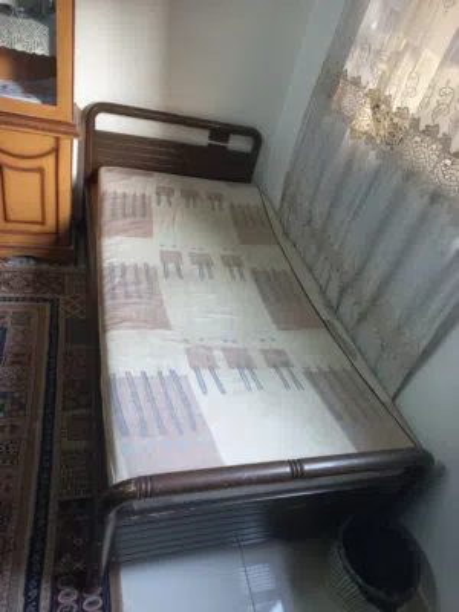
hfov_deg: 54.9
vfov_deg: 69.4
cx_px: 230
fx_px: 442
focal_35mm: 25
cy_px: 306
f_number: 1.8
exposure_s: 1/33
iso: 320
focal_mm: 4.6
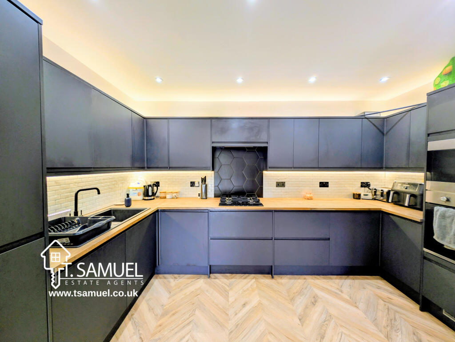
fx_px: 158
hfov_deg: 110.5
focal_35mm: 12
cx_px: 228
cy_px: 171
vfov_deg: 94.6
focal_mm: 2.23
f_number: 1.95
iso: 50
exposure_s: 1/100
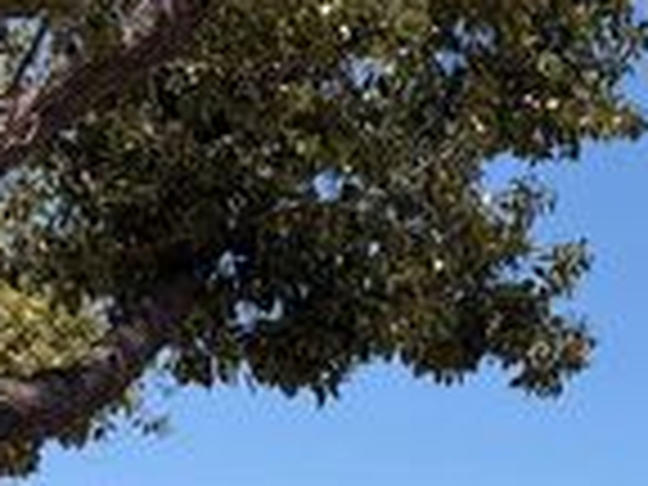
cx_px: 886
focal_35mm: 90
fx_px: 1685
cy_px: 799
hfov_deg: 19.7
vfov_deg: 14.8
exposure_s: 1/4950
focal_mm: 5.96
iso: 64
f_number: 1.6
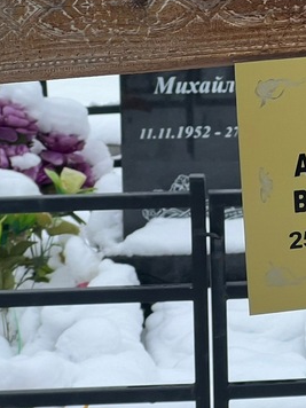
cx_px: 419
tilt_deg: -11.5
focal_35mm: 173
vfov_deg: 11.4
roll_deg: +0.5
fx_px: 2039
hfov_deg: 8.4
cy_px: 143
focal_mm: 9
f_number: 2.8
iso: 50
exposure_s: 1/99
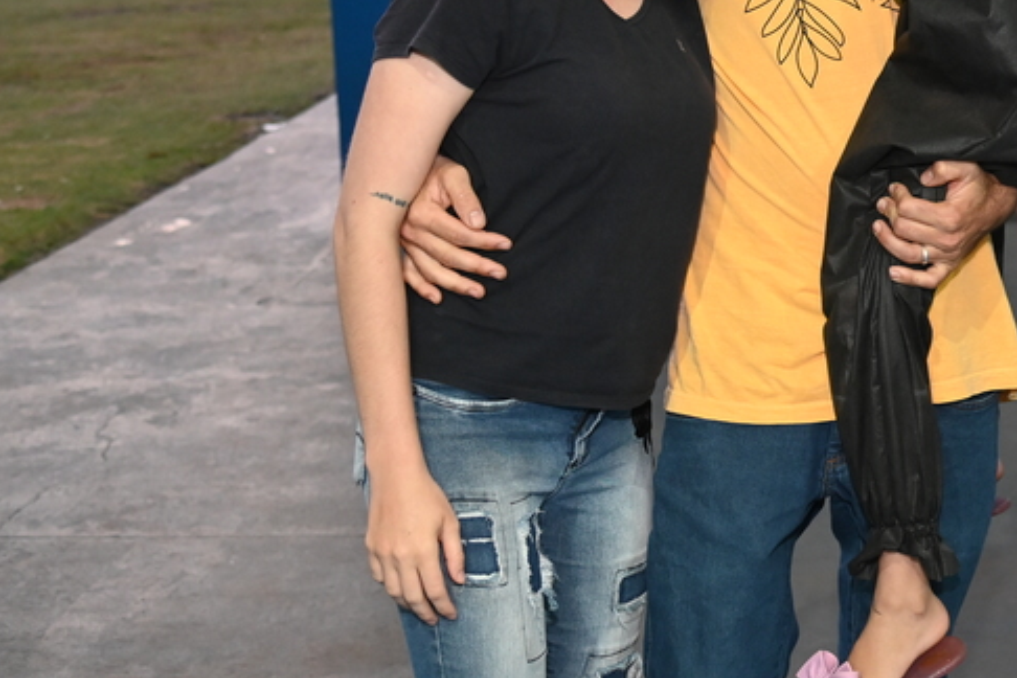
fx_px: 2090
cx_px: 820
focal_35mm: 74
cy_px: 76
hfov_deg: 26.8
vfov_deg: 18.1
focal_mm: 40
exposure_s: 1/60
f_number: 4
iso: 3200
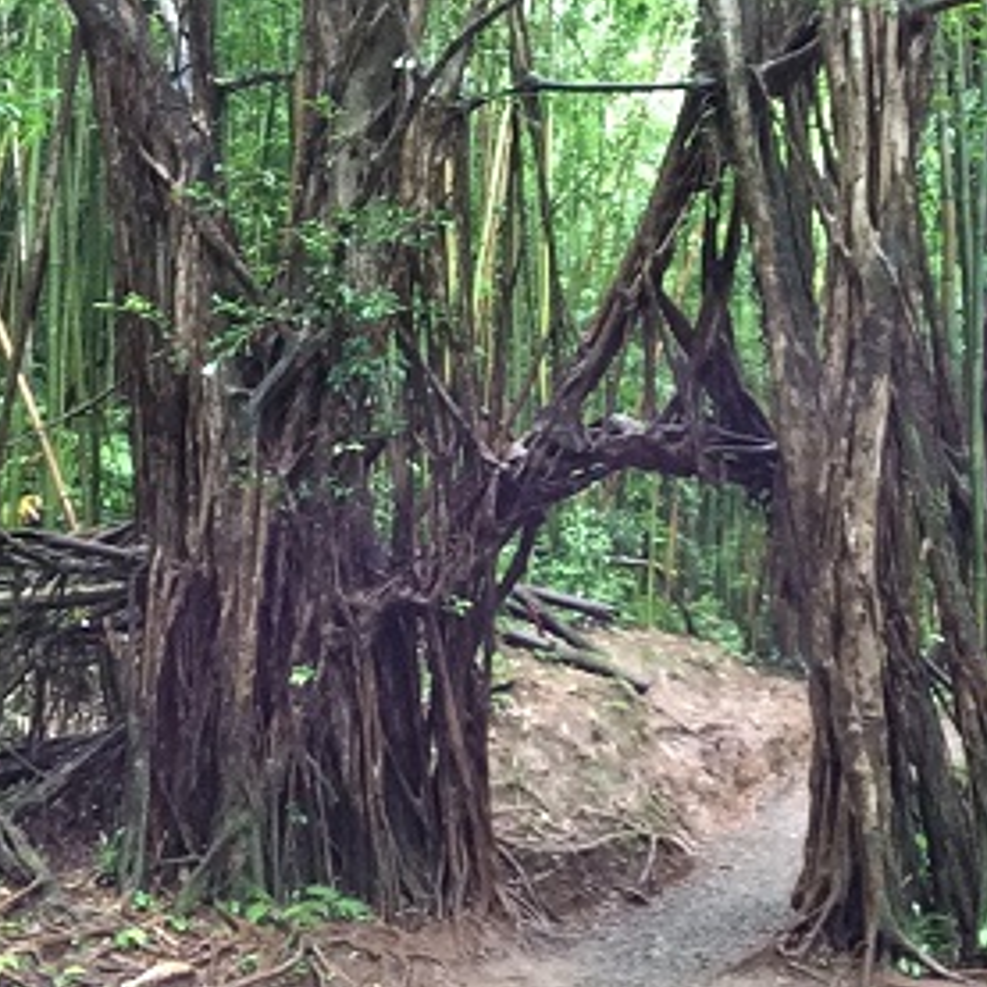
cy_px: 545
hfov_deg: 31.6
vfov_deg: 31.6
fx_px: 1742
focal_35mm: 54
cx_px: 570
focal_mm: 2.15
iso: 160
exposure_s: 1/30
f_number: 2.4
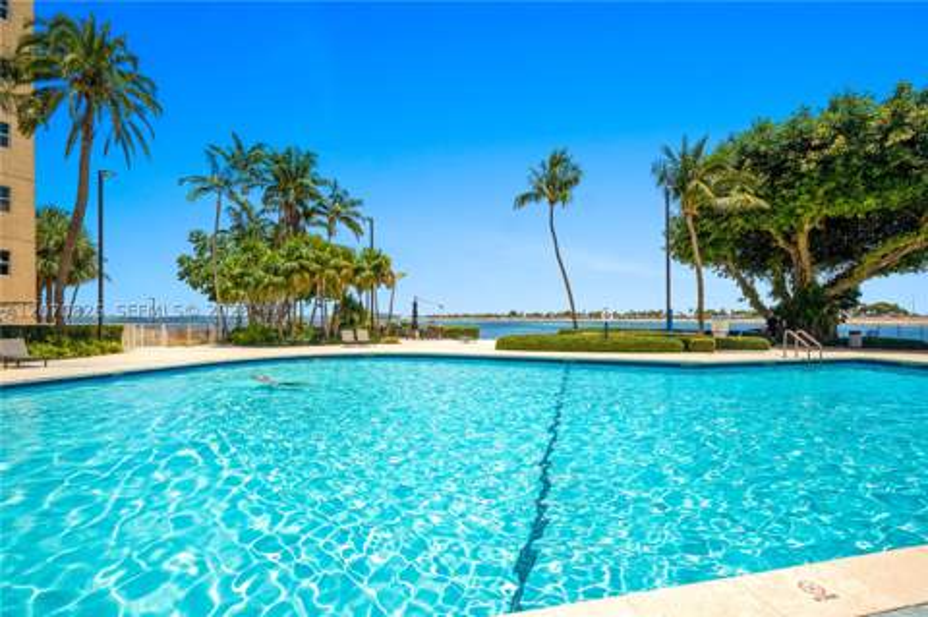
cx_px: 464
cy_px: 308
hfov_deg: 96.8
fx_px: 412
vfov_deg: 73.6
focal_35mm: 16
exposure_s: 1/500
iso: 100
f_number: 5
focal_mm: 16
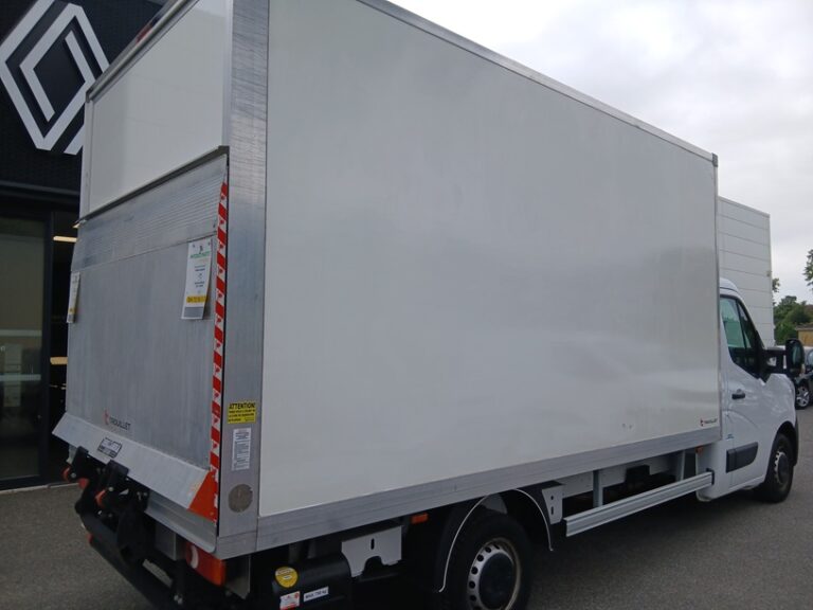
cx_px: 406
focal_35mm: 26
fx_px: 611
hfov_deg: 67.3
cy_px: 305
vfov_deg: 53.1
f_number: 1.8
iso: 20
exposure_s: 1/172
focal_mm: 3.98
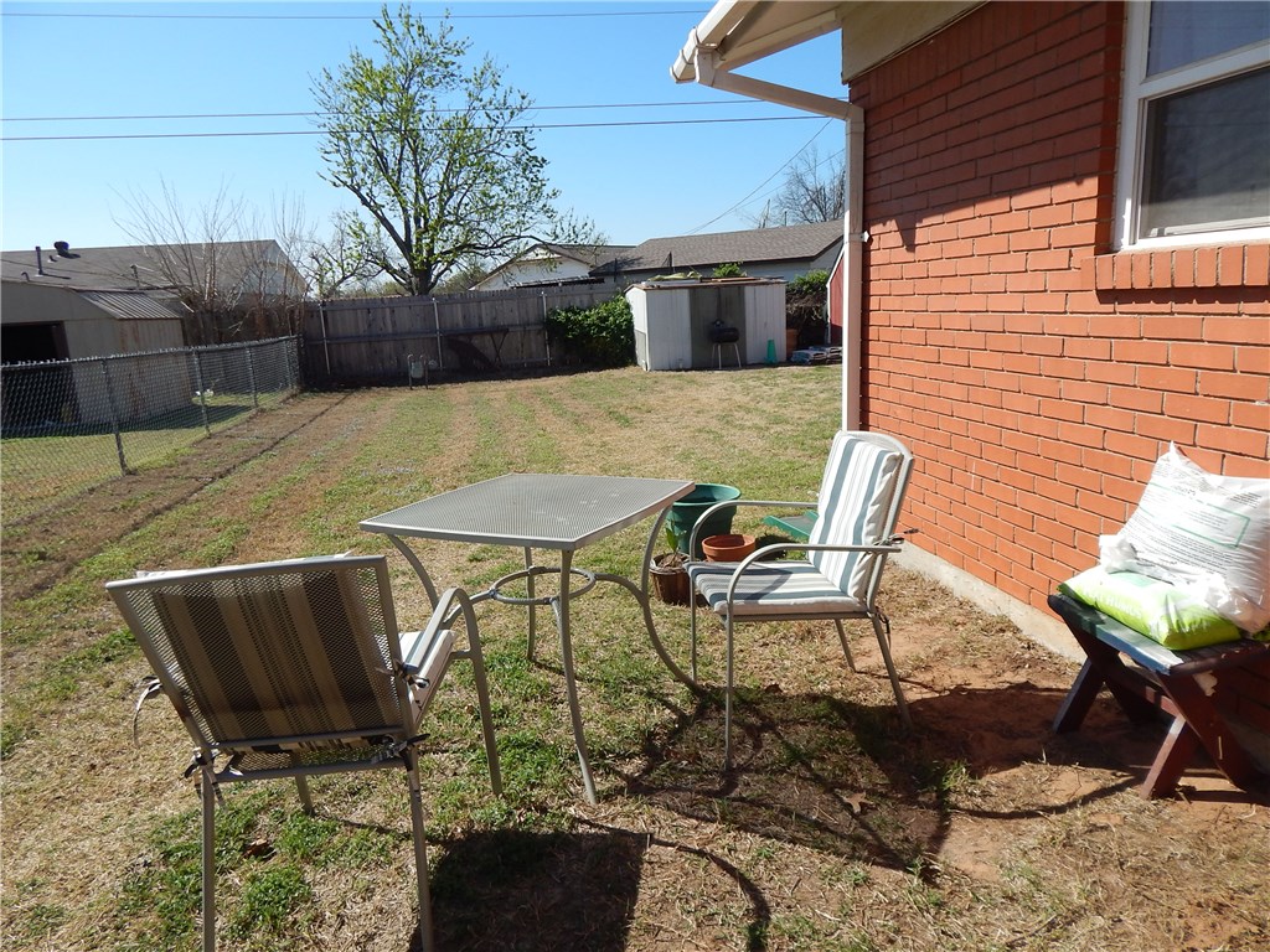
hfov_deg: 73.9
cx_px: 635
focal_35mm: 23
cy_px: 476
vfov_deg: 58.9
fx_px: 844
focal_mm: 4
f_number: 6
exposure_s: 1/500
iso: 125
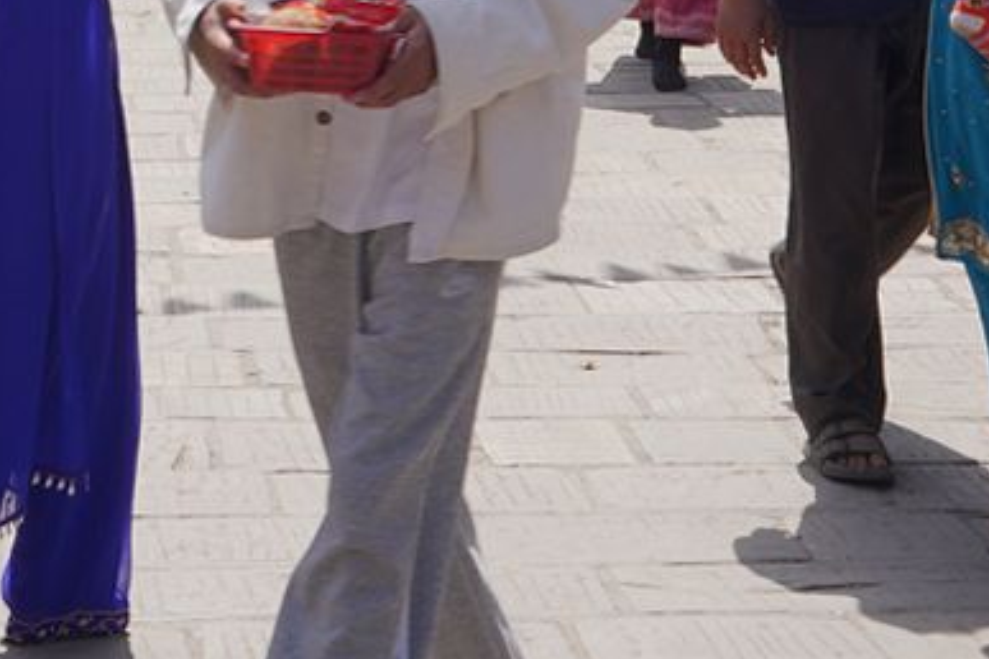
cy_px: -434
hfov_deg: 16.5
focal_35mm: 124
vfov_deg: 10.5
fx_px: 3406
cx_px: 580
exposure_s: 1/100
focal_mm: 24
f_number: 13
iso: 100
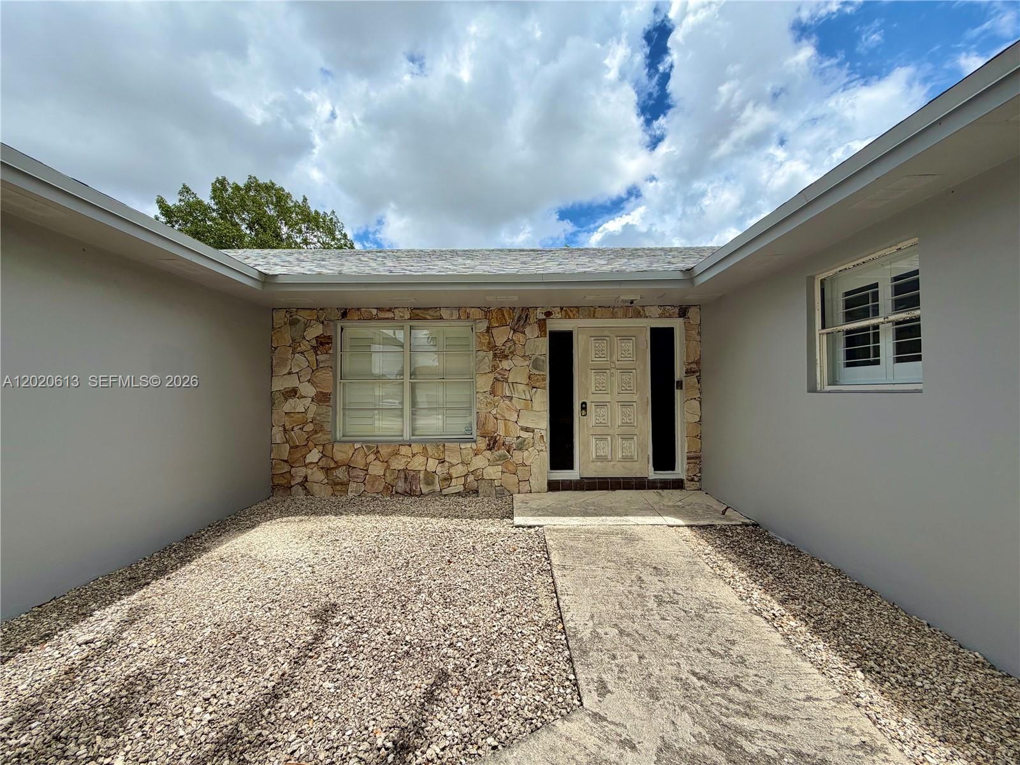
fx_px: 413
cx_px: 510
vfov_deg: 85.7
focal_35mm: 14
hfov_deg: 102.1
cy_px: 382
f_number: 2.2
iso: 20
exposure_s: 1/1068
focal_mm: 2.22
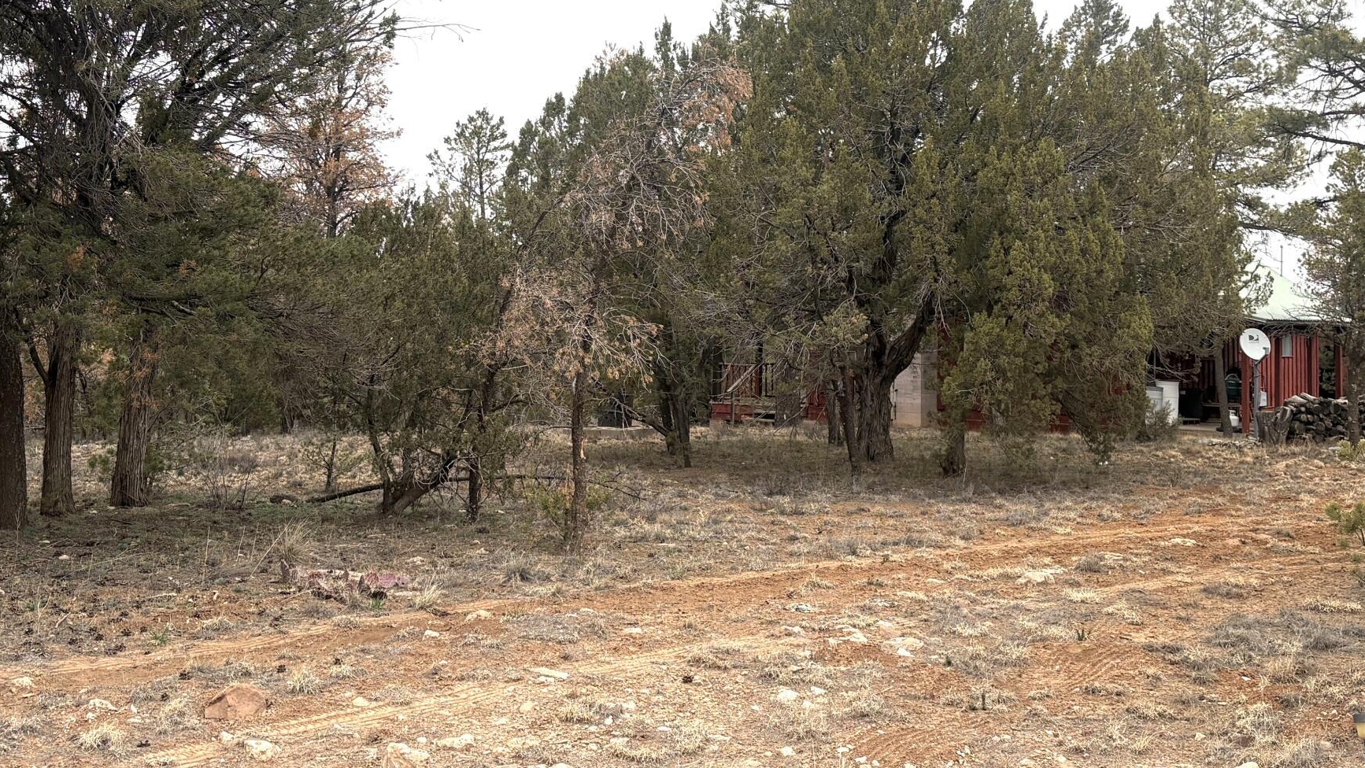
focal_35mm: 49
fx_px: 1774
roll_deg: -0.7
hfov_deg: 42.1
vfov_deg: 24.3
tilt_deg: +2.4
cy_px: 252
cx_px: 662
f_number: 1.6
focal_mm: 5.96
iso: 50
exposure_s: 1/708
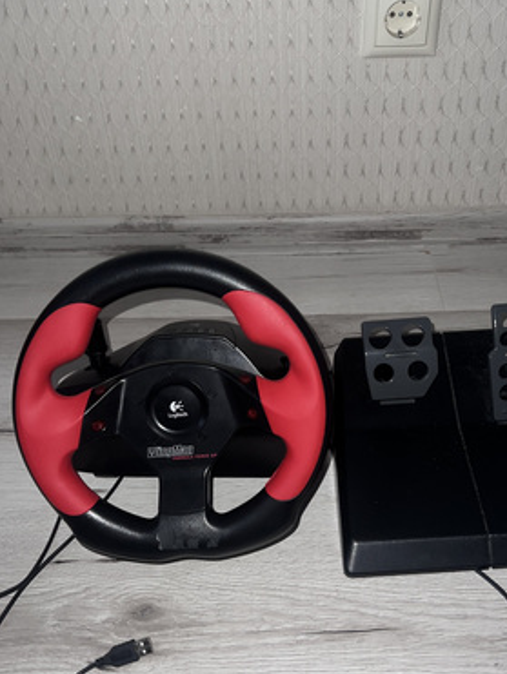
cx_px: 268
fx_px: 682
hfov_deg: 40.7
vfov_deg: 52.5
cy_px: 374
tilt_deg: -43.6
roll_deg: +3.4
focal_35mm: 35
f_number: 1.5
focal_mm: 5.7
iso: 50
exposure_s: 1/4
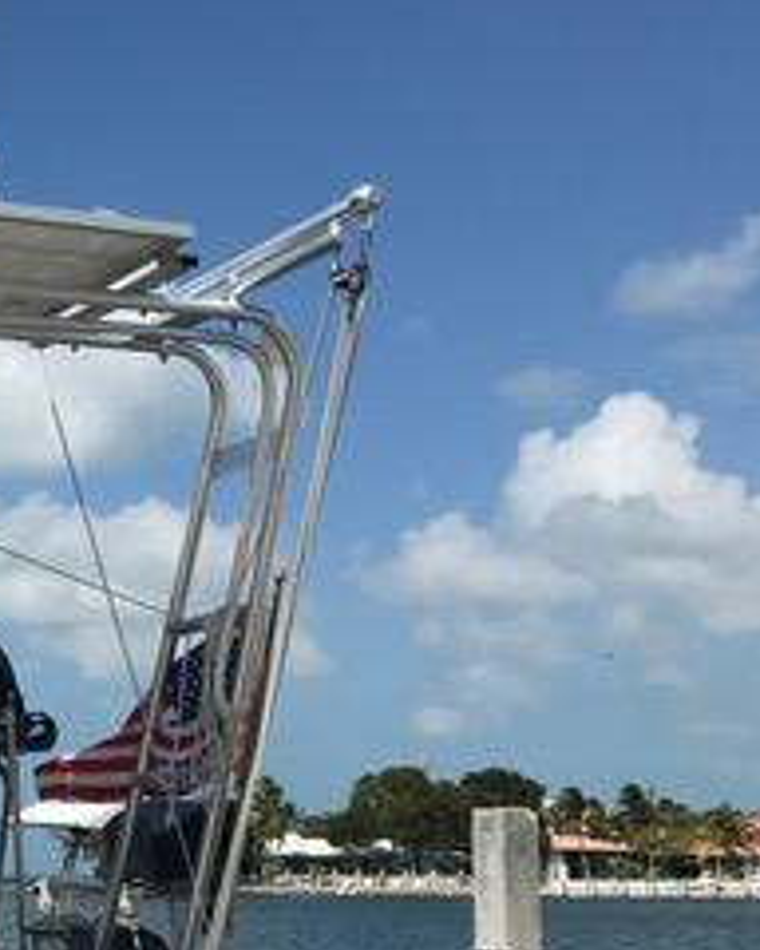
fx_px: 2052
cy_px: 712
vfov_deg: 25.7
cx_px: -241
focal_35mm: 73
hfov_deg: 19.3
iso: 20
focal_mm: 3.99
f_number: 1.8
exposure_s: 1/5051
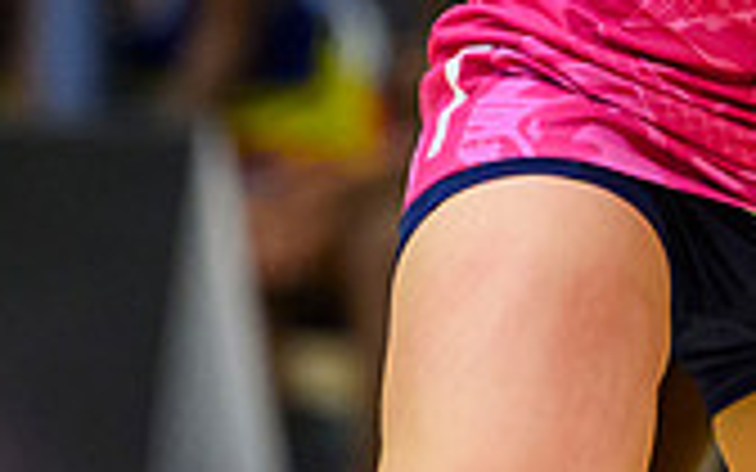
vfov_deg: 1.1
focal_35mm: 1225
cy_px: -362
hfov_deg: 1.7
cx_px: 907
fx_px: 25239
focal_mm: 200
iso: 4000
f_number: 2.8
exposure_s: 1/1000
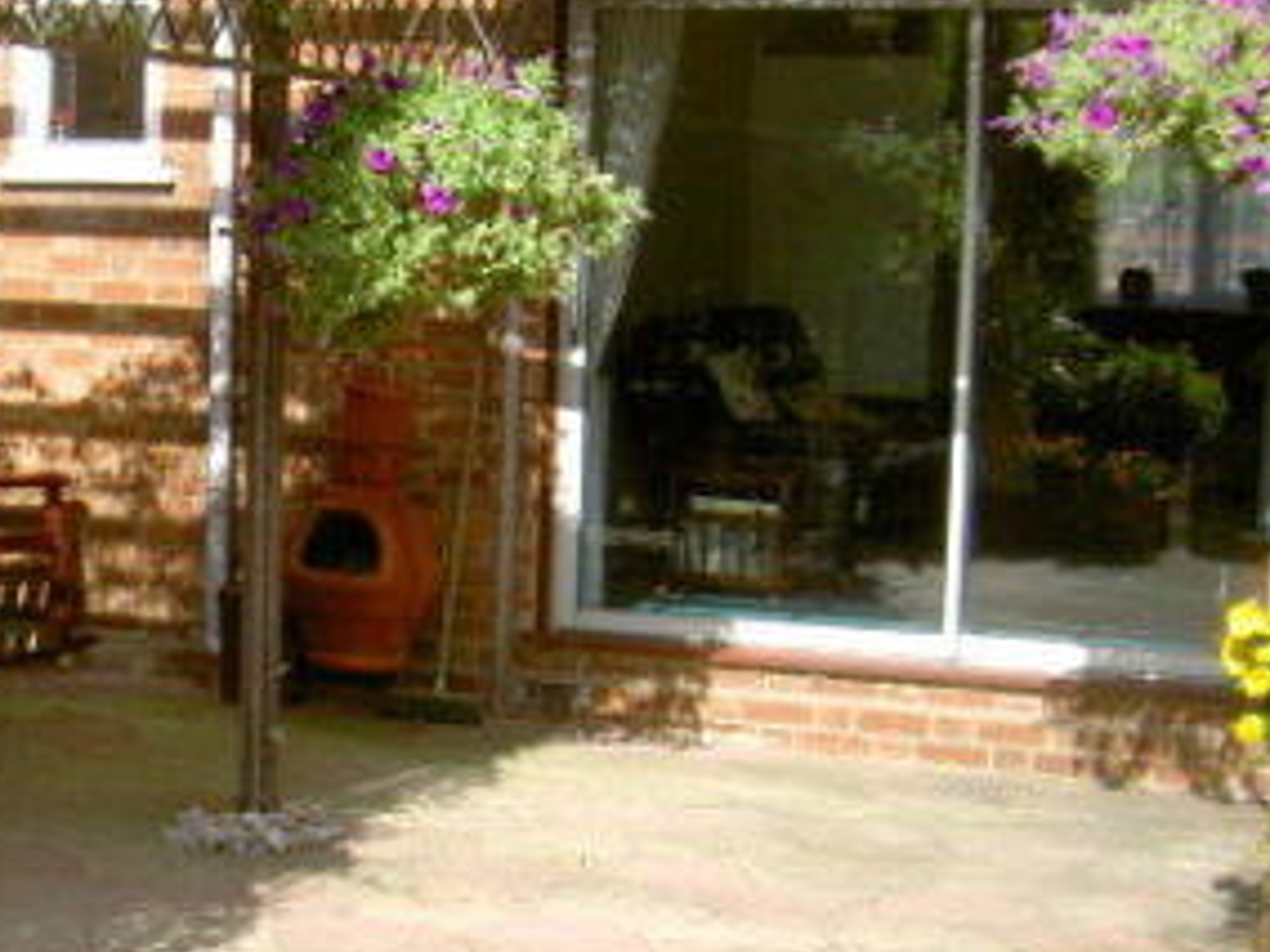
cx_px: 235
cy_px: 699
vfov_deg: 18.3
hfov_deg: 24.0
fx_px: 2935
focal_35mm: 80
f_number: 4.7
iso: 50
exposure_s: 1/200
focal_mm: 8
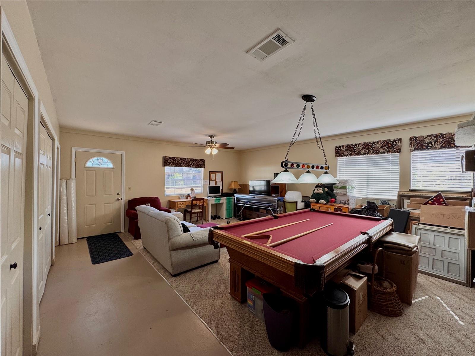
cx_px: 238
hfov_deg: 102.1
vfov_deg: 85.7
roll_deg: -0.9
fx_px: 192
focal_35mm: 14
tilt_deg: +0.4
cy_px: 178
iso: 125
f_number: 2.2
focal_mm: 2.22
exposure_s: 1/99
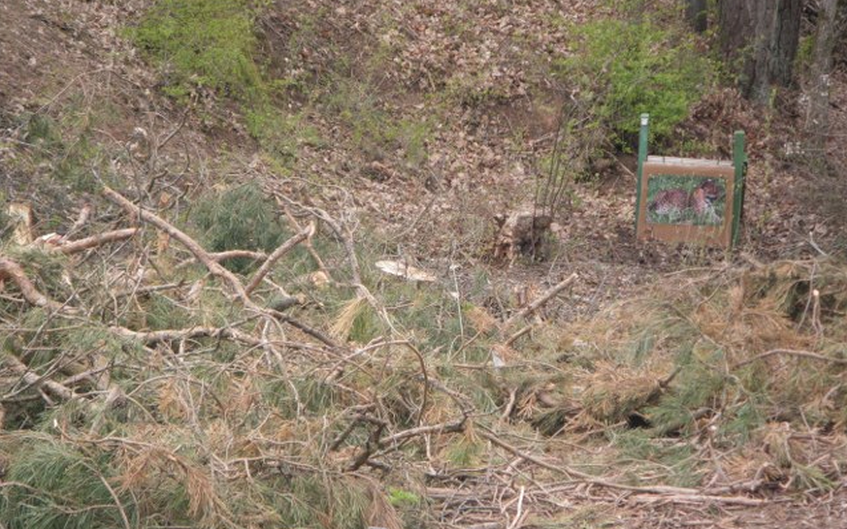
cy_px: 307
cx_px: 424
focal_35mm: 149
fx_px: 3439
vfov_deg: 8.8
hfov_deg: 14.0
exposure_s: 1/250
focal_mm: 25
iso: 200
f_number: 5.5
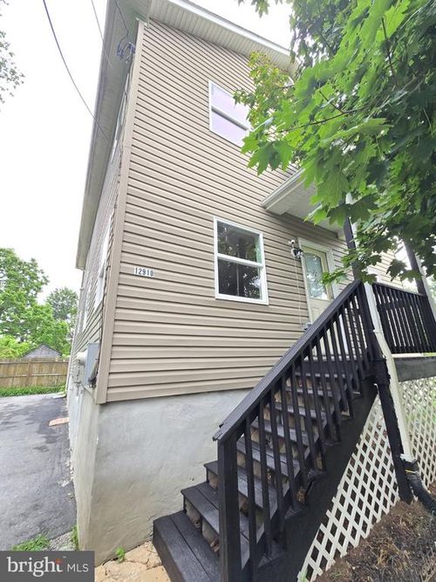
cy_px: 291
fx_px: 218
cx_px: 218
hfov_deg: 89.9
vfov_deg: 106.2
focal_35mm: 13
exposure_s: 1/120
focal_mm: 2.2
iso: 80
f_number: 2.2
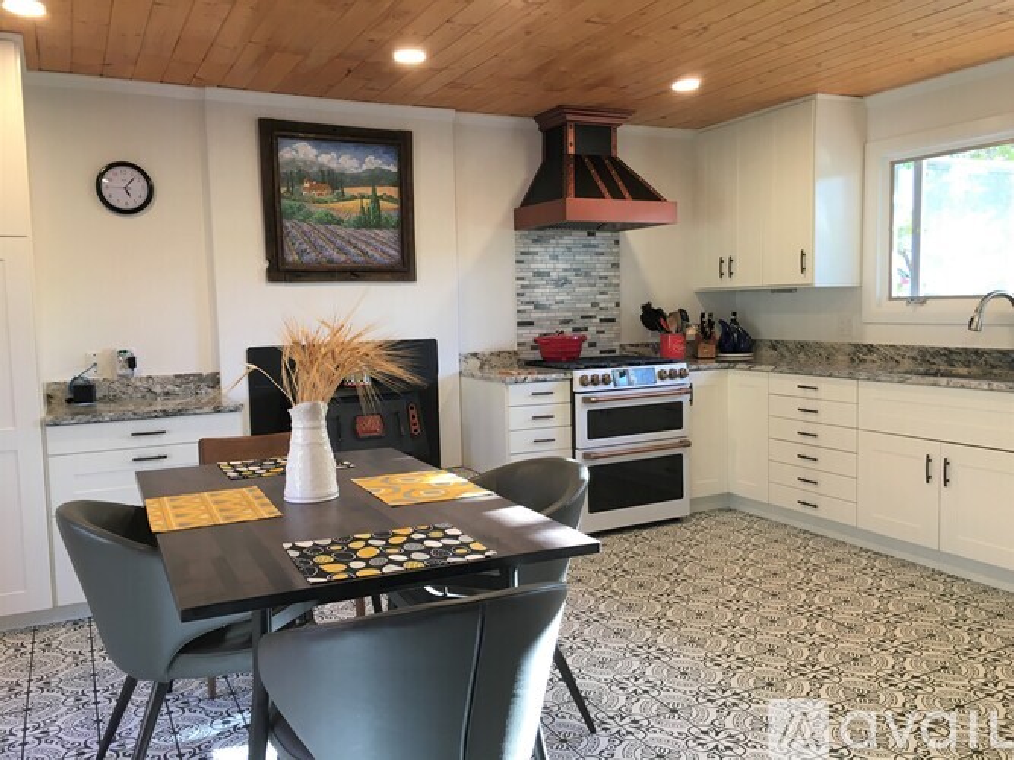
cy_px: 380
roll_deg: +1.6
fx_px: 849
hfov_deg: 61.7
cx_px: 507
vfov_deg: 48.2
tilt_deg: -3.8
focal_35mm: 29
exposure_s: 1/30
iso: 64
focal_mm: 4.15
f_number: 2.2
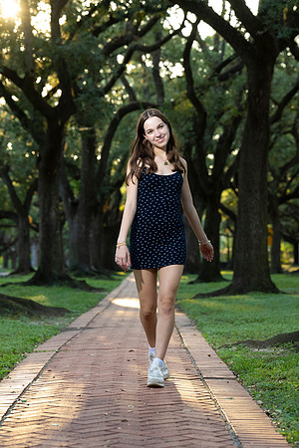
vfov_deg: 17.8
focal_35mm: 115
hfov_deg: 11.9
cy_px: 224
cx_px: 150
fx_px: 1433
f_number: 5.6
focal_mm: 115
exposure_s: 1/200
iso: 1600
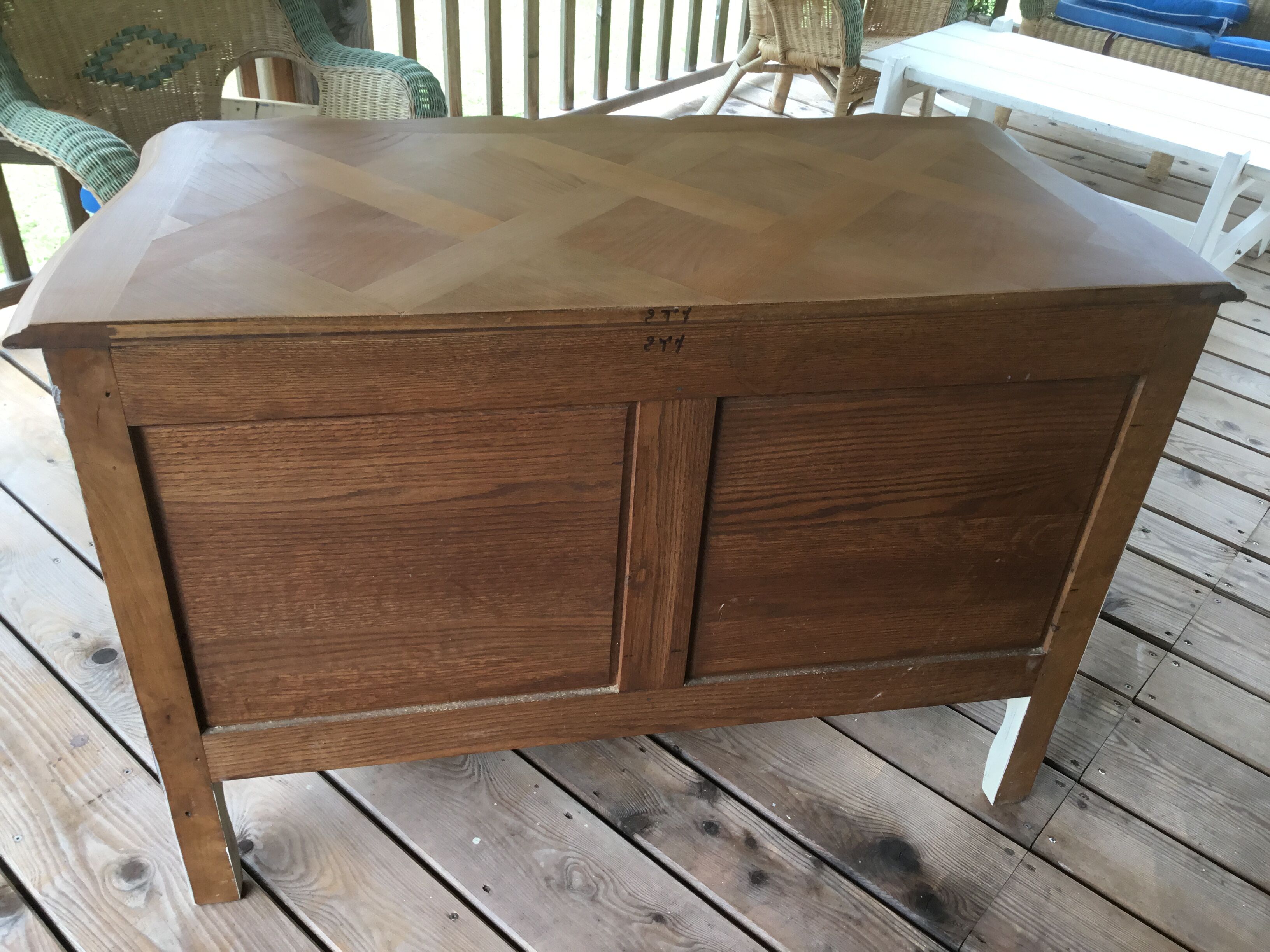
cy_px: 476
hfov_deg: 58.4
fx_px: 1137
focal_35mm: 31
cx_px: 635
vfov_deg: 45.4
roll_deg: -3.0
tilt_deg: -35.4
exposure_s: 1/100
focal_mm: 3.3
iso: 40
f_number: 2.4
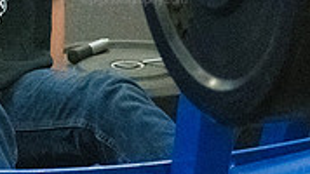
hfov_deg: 7.7
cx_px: 134
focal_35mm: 279
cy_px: -56
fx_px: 2293
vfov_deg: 4.3
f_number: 5.6
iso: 10000
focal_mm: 55
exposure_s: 1/400
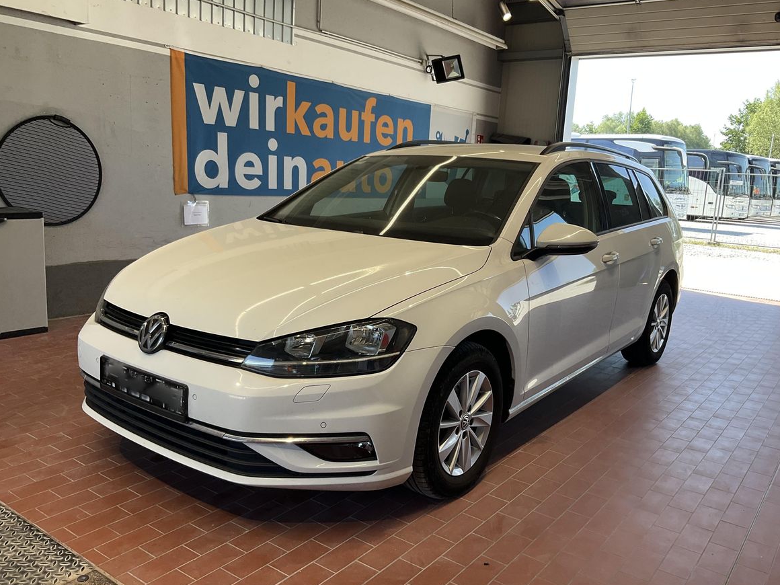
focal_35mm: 30
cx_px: 401
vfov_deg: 46.8
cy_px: 299
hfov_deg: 60.0
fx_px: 676
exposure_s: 1/129
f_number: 1.8
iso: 16
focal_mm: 3
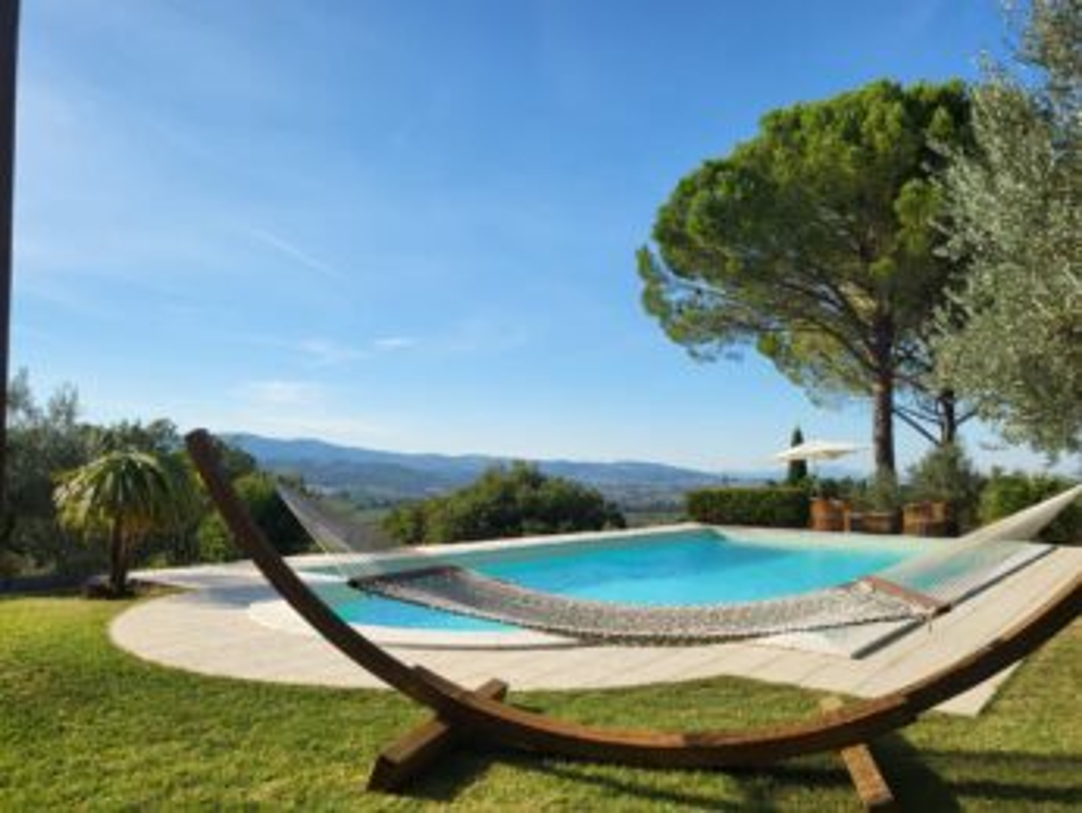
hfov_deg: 67.3
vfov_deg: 53.1
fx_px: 813
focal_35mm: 26
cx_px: 541
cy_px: 406
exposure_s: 1/2859
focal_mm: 4.25
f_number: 1.8
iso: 50
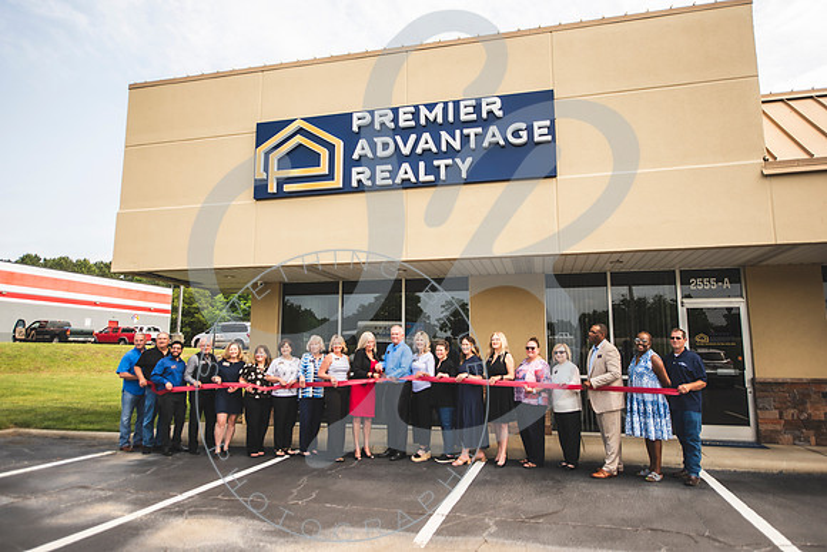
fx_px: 558
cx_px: 414
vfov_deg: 52.6
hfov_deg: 73.0
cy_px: 276
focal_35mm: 24
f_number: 2.8
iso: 100
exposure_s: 1/800
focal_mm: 24
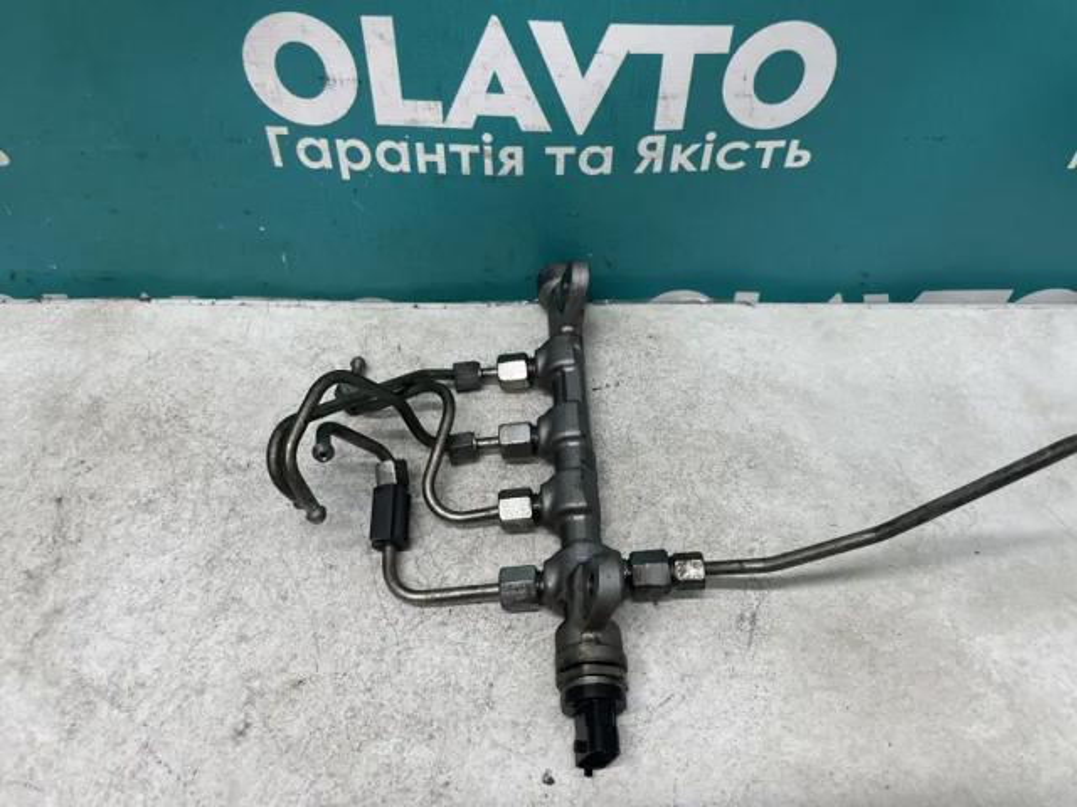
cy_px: 404
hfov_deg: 67.3
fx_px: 809
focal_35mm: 26
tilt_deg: -49.9
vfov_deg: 53.1
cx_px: 538
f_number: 1.6
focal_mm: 4.2
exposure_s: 1/100
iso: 80
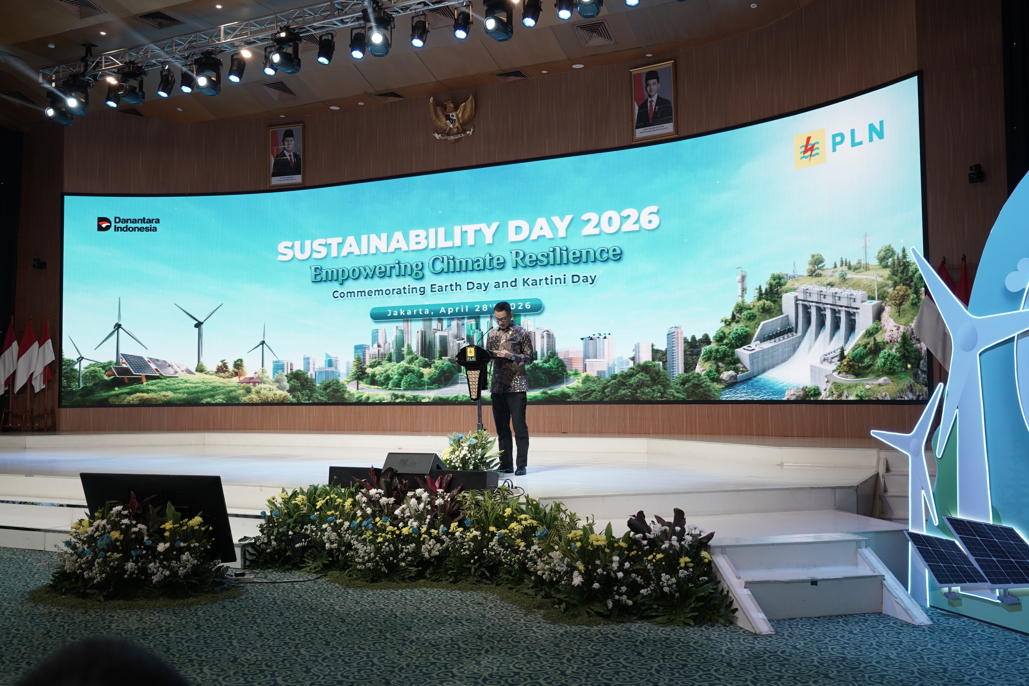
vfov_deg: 40.0
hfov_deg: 57.2
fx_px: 943
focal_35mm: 33
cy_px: 343
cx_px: 514
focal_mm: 33
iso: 800
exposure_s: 1/125
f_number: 4
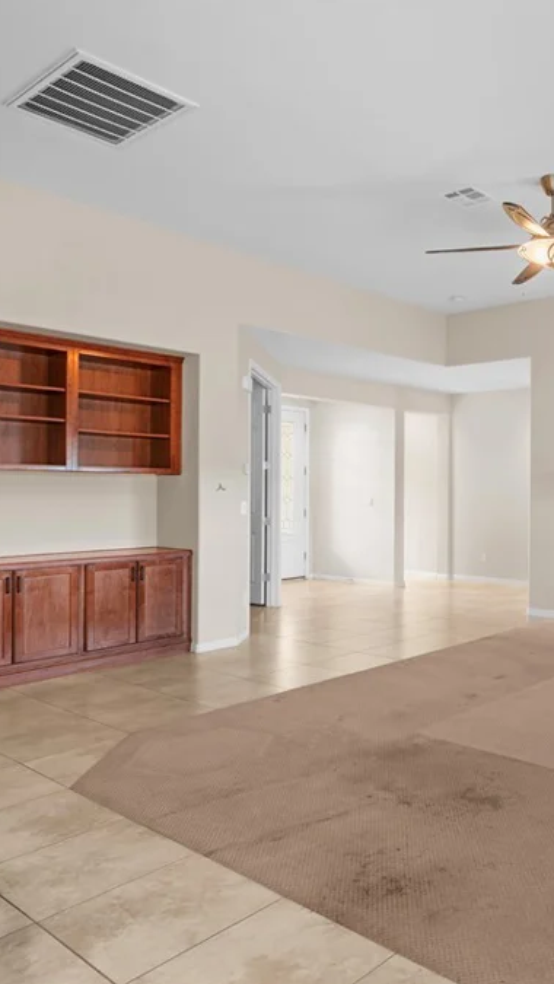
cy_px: 489
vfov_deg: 69.8
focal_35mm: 27
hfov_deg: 38.3
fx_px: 705
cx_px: 550
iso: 400
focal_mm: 17
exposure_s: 1/3
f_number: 8
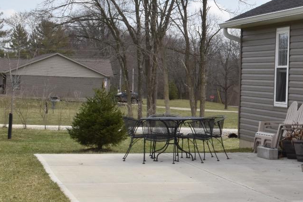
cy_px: 116
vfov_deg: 11.4
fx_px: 1010
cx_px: 352
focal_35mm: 120
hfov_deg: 16.4
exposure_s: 1/200
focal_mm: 34
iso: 720
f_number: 29
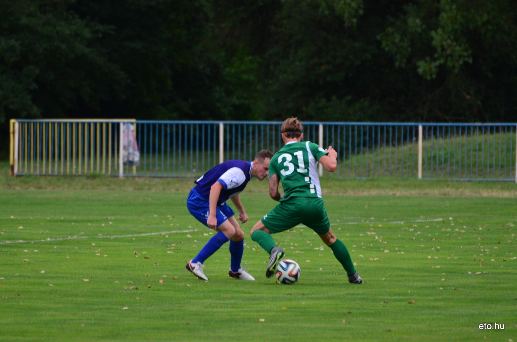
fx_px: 6450
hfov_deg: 4.6
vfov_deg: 3.0
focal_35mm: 450
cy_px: 171
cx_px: 258
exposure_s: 1/320
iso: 1600
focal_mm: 300
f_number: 5.6
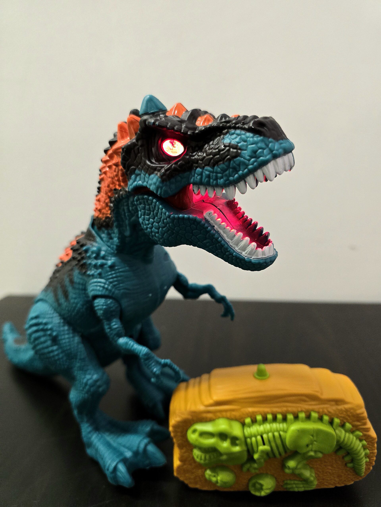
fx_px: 338
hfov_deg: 58.9
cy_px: 254
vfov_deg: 73.9
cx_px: 190
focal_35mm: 23
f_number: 1.7
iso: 500
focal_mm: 6.3
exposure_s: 1/101
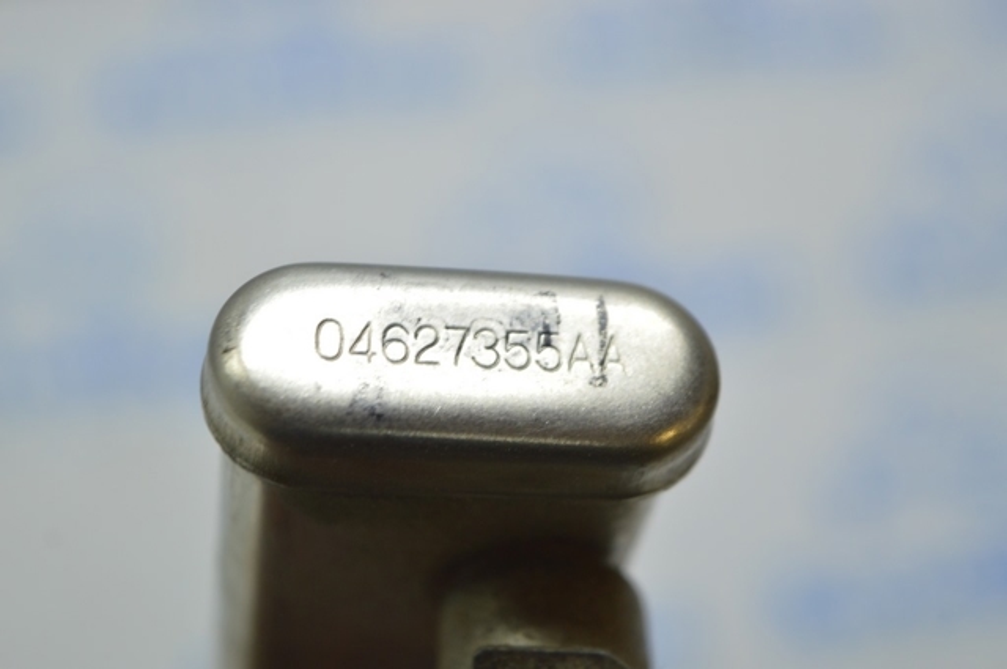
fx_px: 2305
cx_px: 504
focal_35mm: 82
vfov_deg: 16.5
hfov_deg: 24.6
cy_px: 334
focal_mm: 55
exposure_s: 1/40
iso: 400
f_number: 5.6
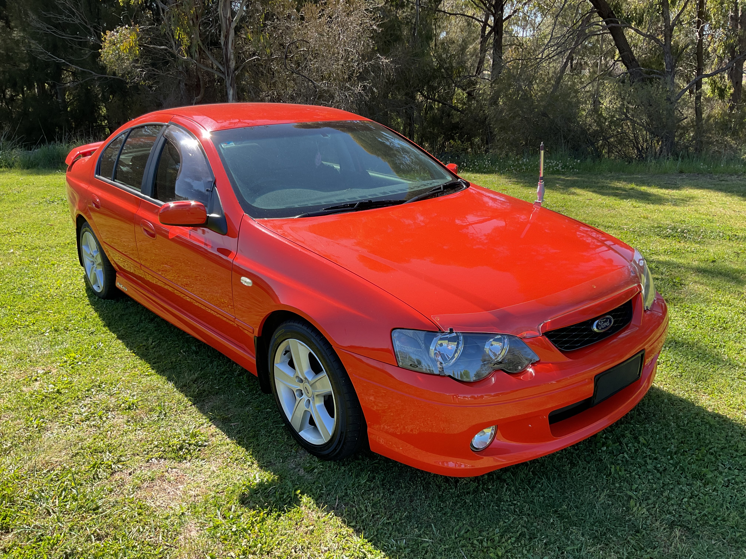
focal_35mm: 29
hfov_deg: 61.7
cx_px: 373
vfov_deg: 48.2
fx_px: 625
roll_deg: +2.4
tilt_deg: -19.1
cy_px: 280
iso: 16
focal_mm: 3
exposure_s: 1/556
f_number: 1.8
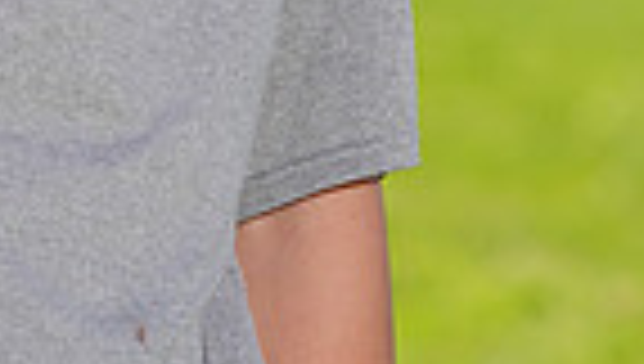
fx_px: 17054
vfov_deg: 1.2
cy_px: -697
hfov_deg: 2.2
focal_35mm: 997
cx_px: -70
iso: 64
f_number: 7.1
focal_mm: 235
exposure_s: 1/200
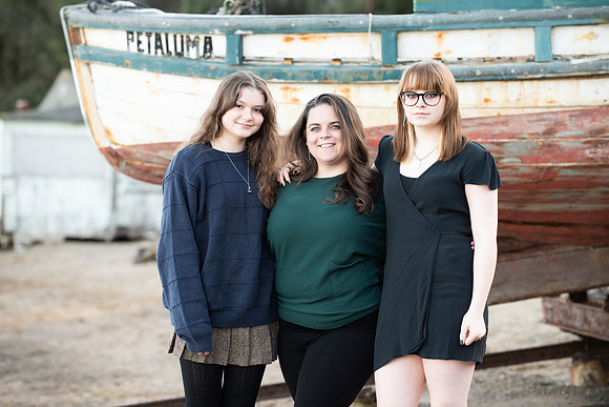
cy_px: 204
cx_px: 304
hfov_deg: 15.8
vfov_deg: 10.6
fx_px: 2200
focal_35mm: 130
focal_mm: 130
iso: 640
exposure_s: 1/250
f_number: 4
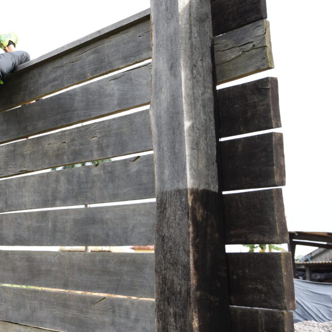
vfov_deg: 27.1
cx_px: -51
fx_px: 684
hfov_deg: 25.0
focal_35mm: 63
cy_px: 110
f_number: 4
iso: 200
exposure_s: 1/500
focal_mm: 29
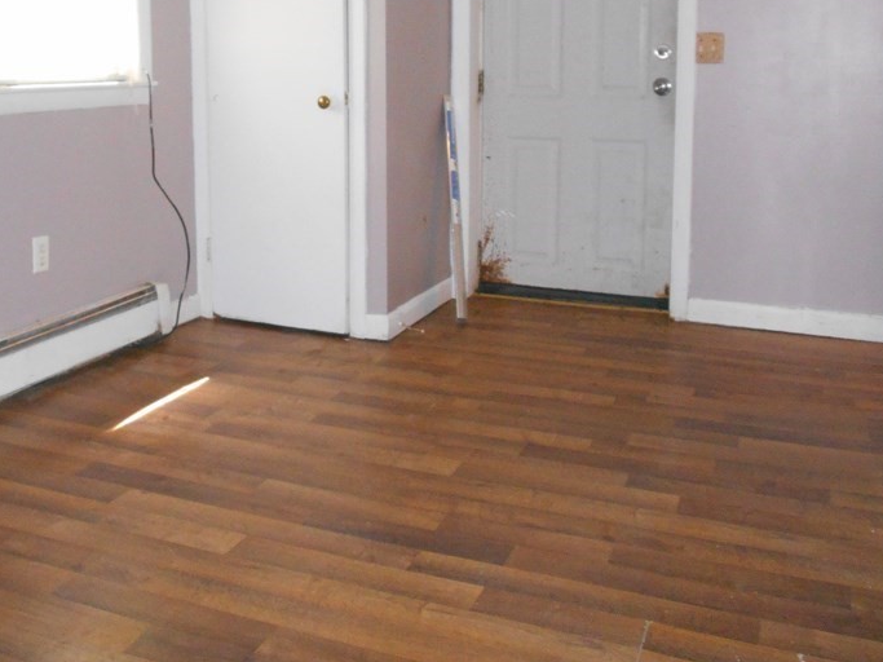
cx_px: 365
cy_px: 187
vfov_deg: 36.2
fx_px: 995
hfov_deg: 47.7
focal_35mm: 39
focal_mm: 4.7
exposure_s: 1/25
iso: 500
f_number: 3.4
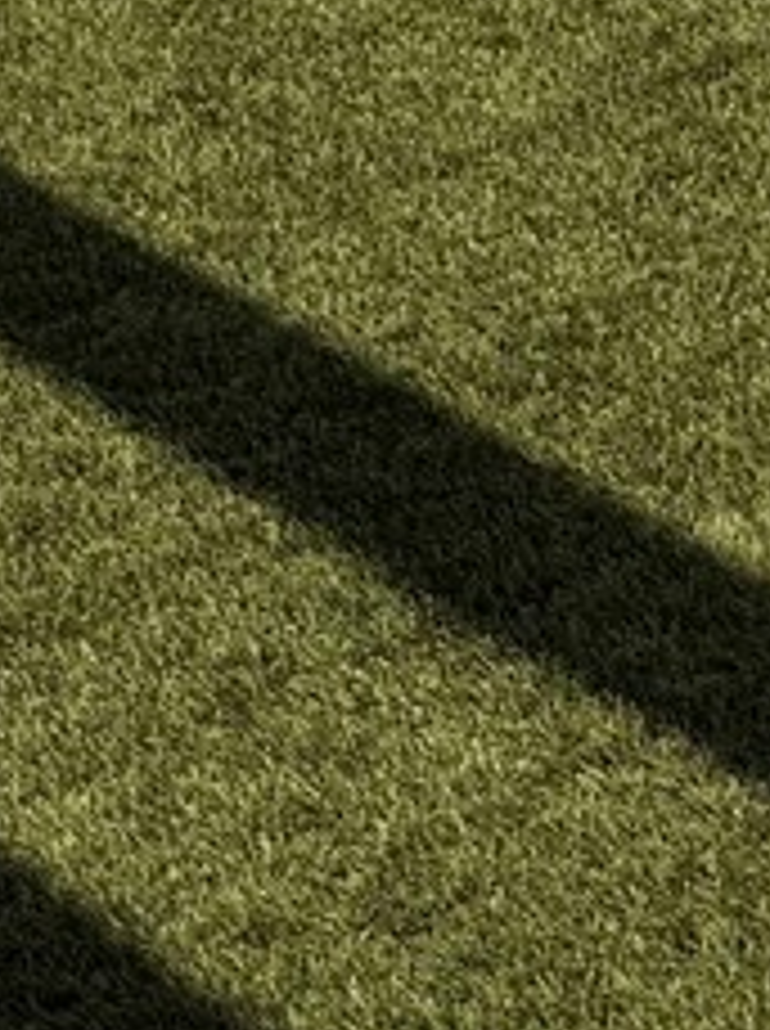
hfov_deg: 8.6
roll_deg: +0.4
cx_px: 1166
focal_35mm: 168
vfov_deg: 9.8
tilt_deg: -1.9
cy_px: -1718
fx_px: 4997
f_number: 1.78
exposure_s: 1/9091
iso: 80
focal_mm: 6.76
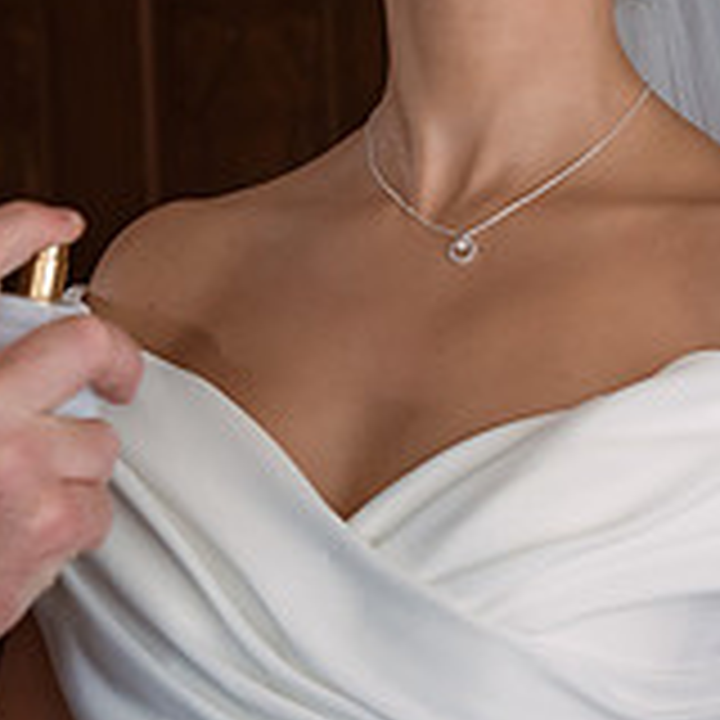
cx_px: 482
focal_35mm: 144
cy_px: 124
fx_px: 3389
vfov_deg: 12.1
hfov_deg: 12.1
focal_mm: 40
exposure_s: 1/320
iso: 800
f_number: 4
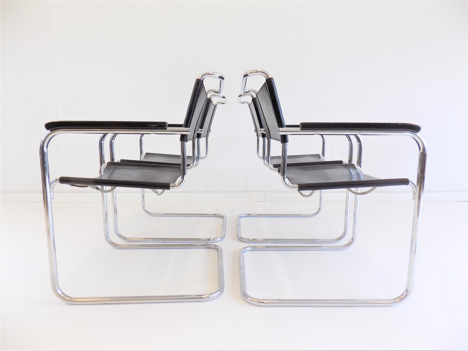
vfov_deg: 58.9
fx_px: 311
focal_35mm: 23
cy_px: 176
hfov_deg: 73.9
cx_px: 234
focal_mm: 4
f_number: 3.1
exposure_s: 1/30
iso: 80
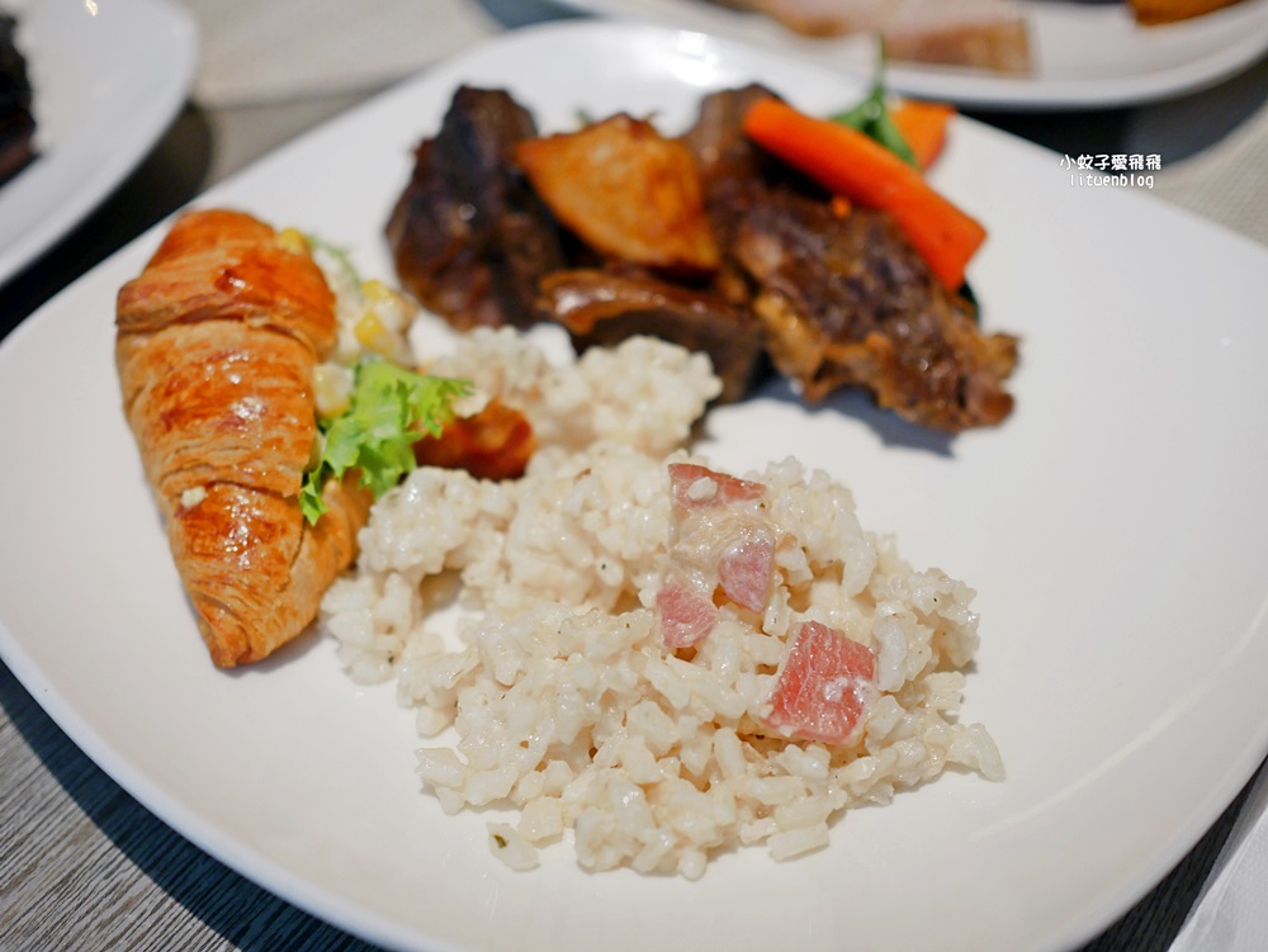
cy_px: 476
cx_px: 634
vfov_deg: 29.1
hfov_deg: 38.2
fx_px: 1832
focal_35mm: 50
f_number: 1.8
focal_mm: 25
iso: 200
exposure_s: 1/80
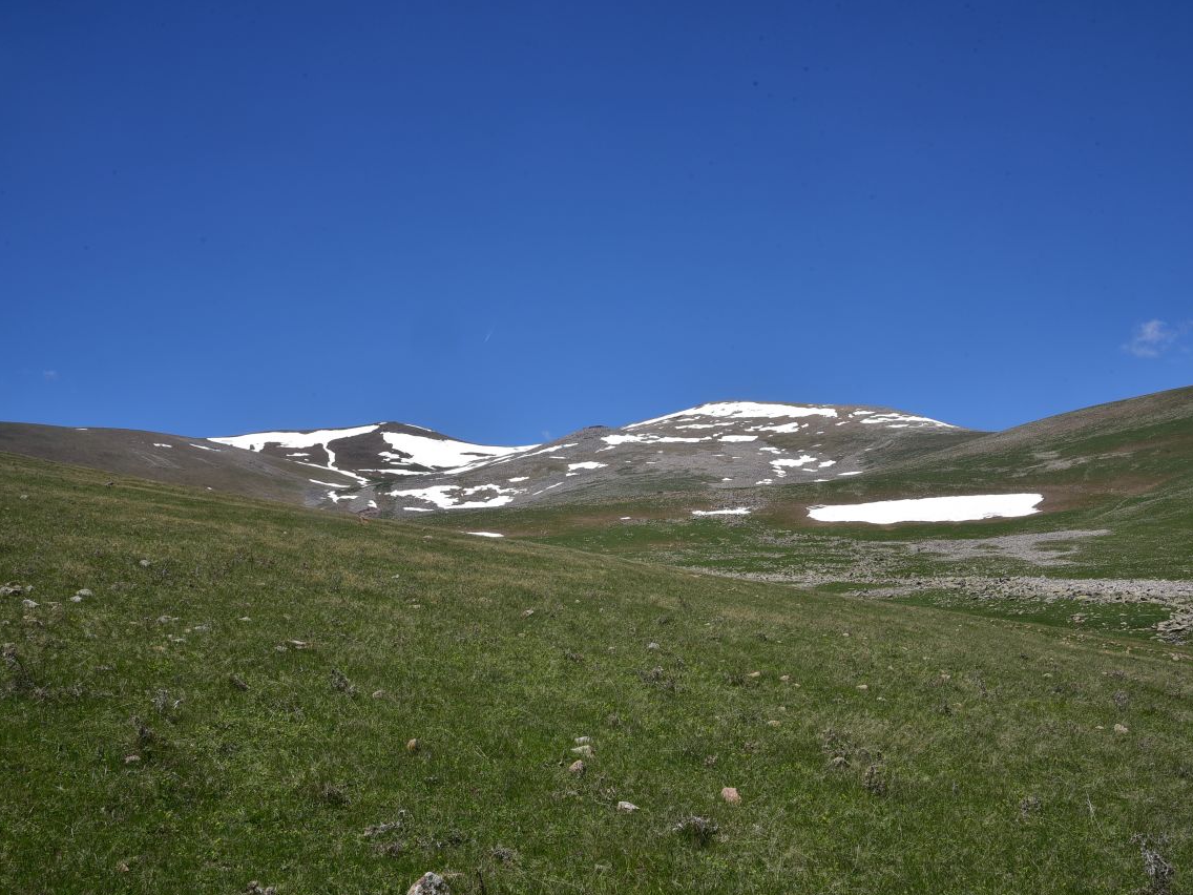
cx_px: 644
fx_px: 1896
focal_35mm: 55
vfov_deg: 26.6
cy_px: 453
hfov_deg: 34.9
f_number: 18
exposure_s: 1/125
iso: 160
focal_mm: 50
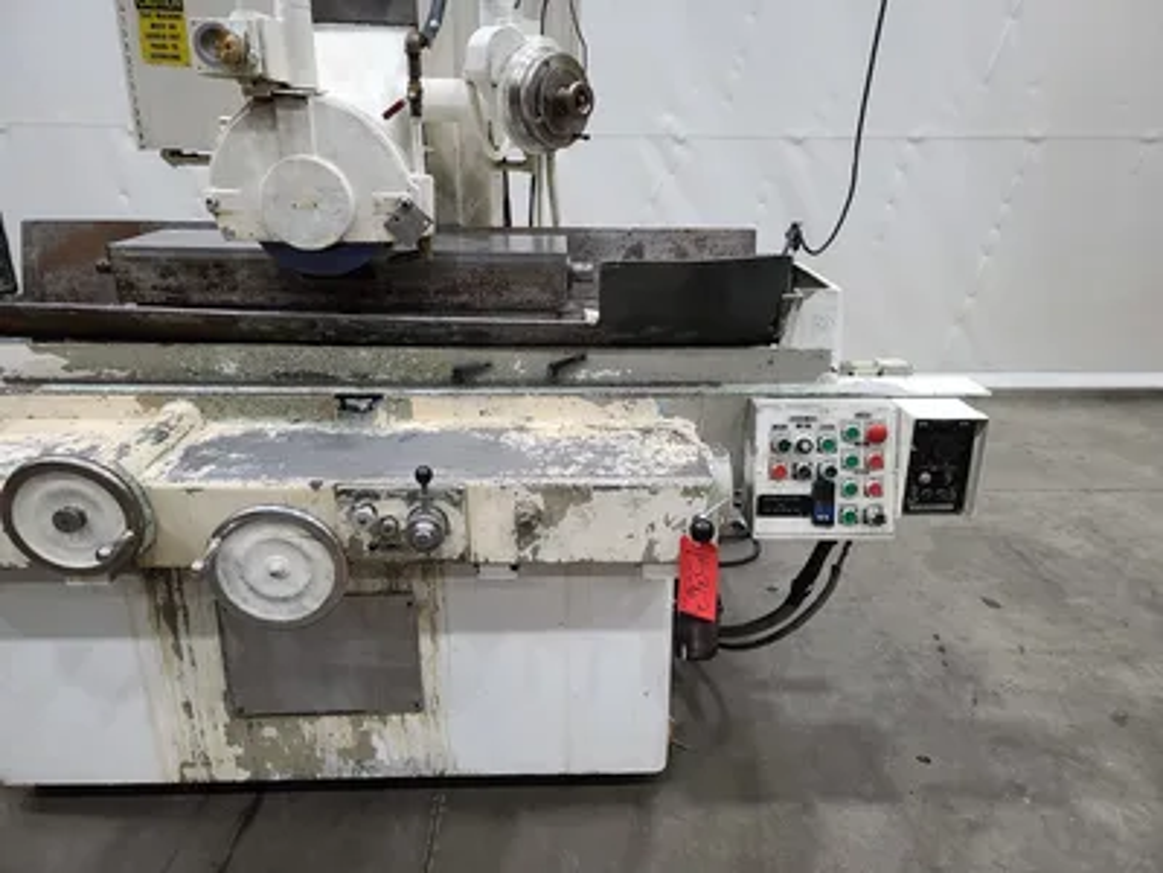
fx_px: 840
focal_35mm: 25
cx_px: 582
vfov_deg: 54.9
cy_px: 436
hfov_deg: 69.4
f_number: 1.8
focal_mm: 7
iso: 200
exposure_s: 1/39
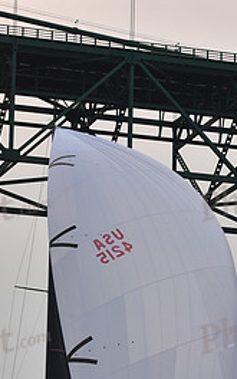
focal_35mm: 157
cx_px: 126
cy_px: 412
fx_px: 1623
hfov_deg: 8.4
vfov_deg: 13.1
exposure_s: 1/1000
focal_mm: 70
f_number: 6.3
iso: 250
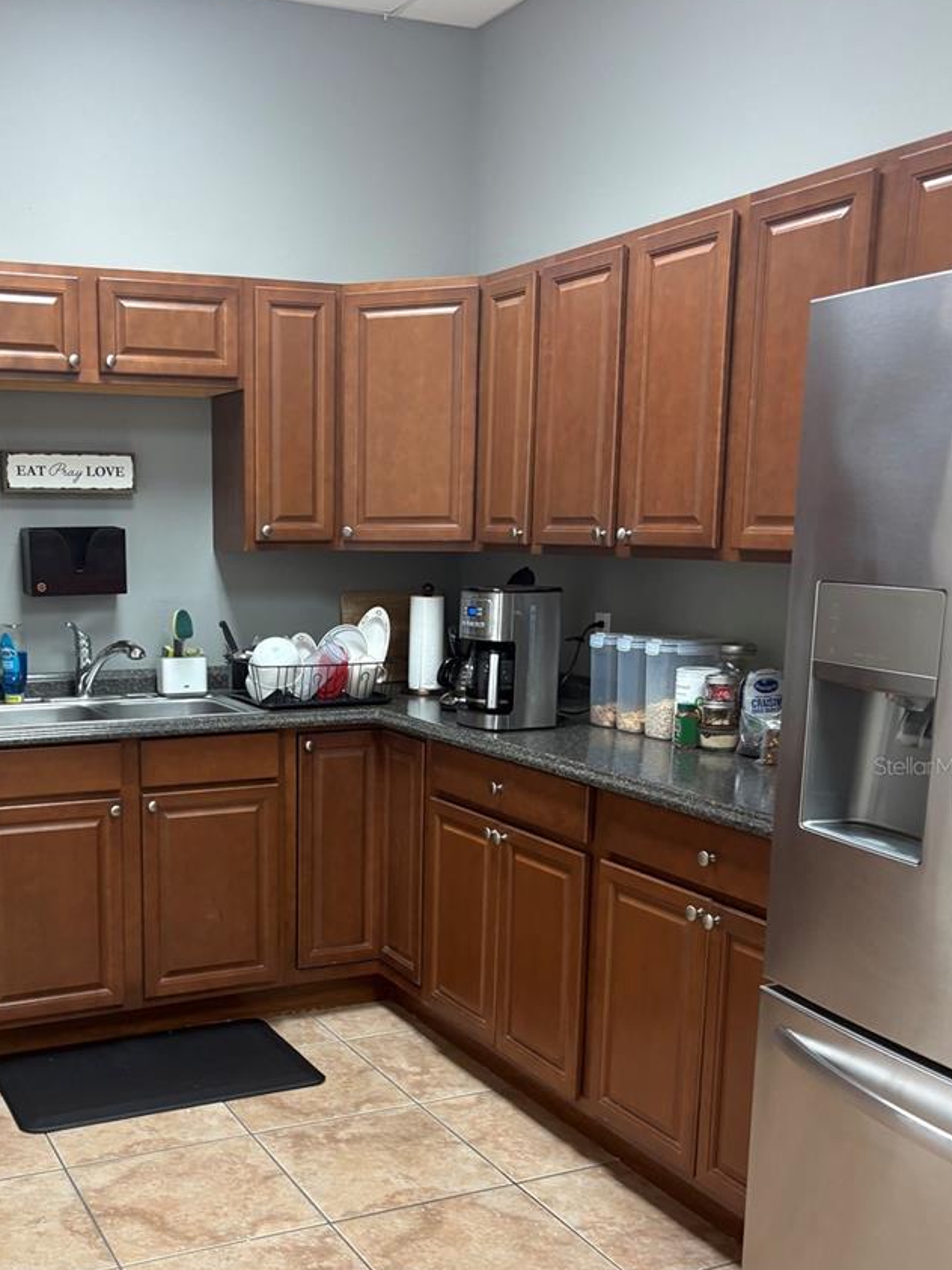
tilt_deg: -5.9
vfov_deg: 49.8
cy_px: 765
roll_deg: -0.5
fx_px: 1357
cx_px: 303
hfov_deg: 38.1
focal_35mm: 37
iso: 125
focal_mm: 5.96
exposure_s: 1/60
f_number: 1.6
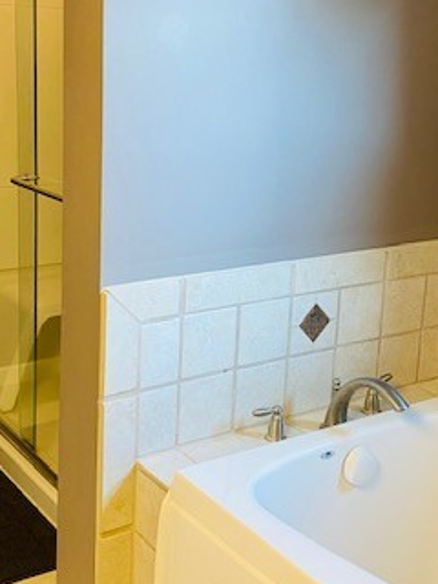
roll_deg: -2.6
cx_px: 215
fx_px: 877
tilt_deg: -11.5
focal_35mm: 52
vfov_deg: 36.7
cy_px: 243
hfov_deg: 28.0
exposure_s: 1/60
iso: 125
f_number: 1.8
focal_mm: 4.25
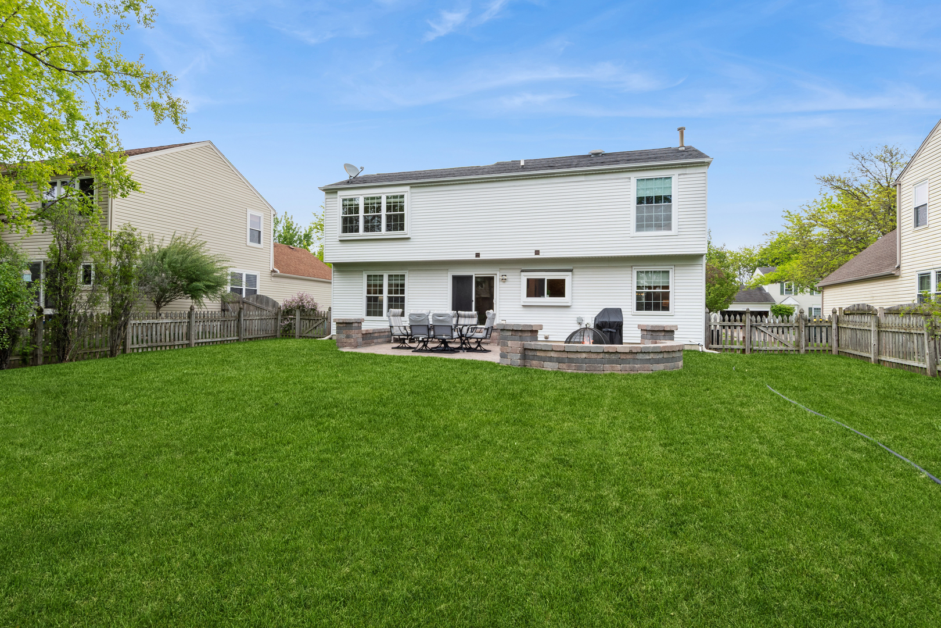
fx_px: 470
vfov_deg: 67.4
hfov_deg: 90.0
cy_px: 314
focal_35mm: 18
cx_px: 470
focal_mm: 12
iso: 250
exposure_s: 1/100
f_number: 8
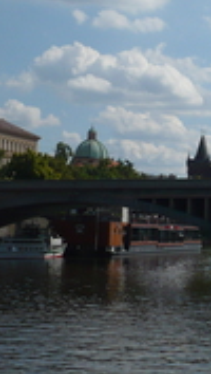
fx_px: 962
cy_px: 182
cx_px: 308
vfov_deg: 22.0
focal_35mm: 97
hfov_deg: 12.0
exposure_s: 1/640
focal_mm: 5.8
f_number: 8
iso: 100
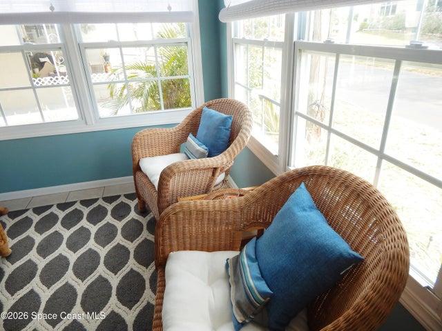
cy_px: 166
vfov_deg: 61.1
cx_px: 221
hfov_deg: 76.4
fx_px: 281
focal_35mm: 22
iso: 125
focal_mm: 4
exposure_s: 1/200
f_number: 3
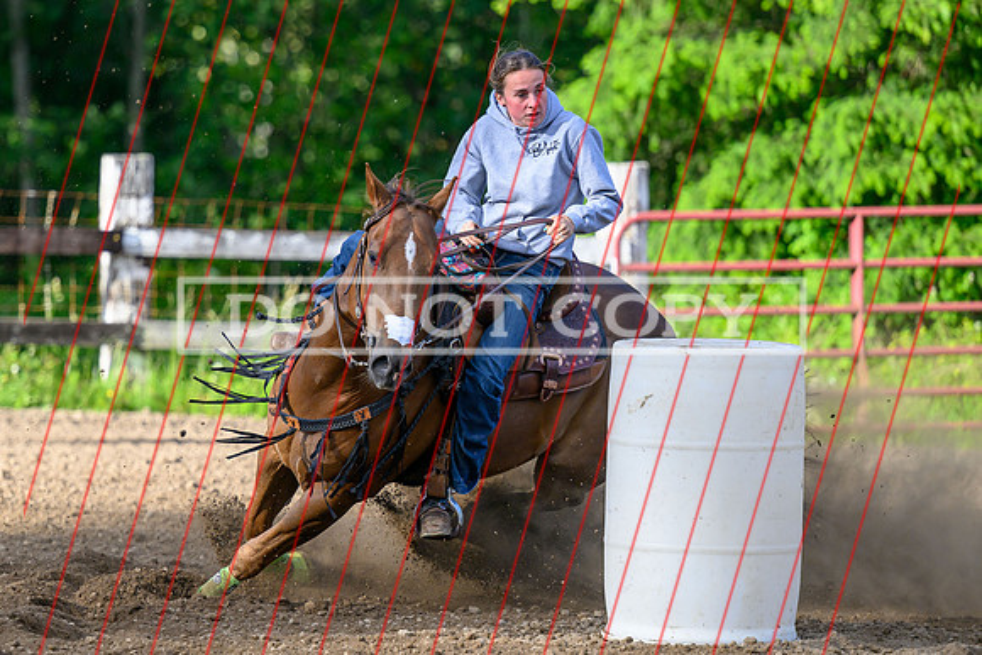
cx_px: 341
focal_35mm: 237
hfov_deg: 8.7
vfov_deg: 5.8
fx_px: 6479
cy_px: 349
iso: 400
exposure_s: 1/2500
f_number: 2.8
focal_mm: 155
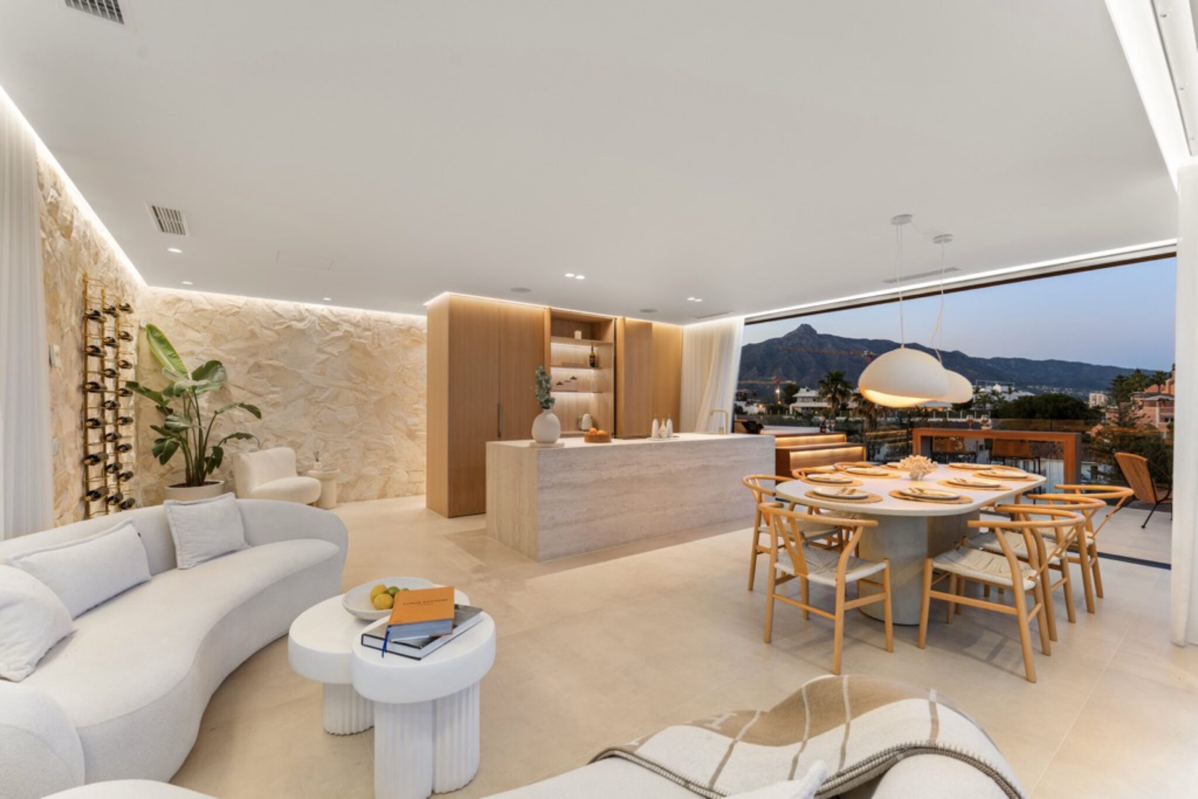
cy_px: 400
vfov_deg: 78.9
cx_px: 599
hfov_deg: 101.9
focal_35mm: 15
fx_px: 486
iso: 125
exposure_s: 1/3
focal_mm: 14.6
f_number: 9
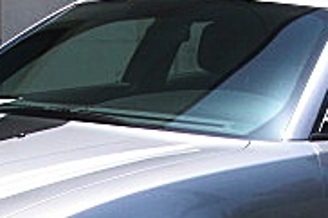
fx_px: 1202
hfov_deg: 15.5
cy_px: 357
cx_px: 119
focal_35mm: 132
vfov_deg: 10.0
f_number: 2.8
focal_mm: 6.3
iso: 50
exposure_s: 1/800
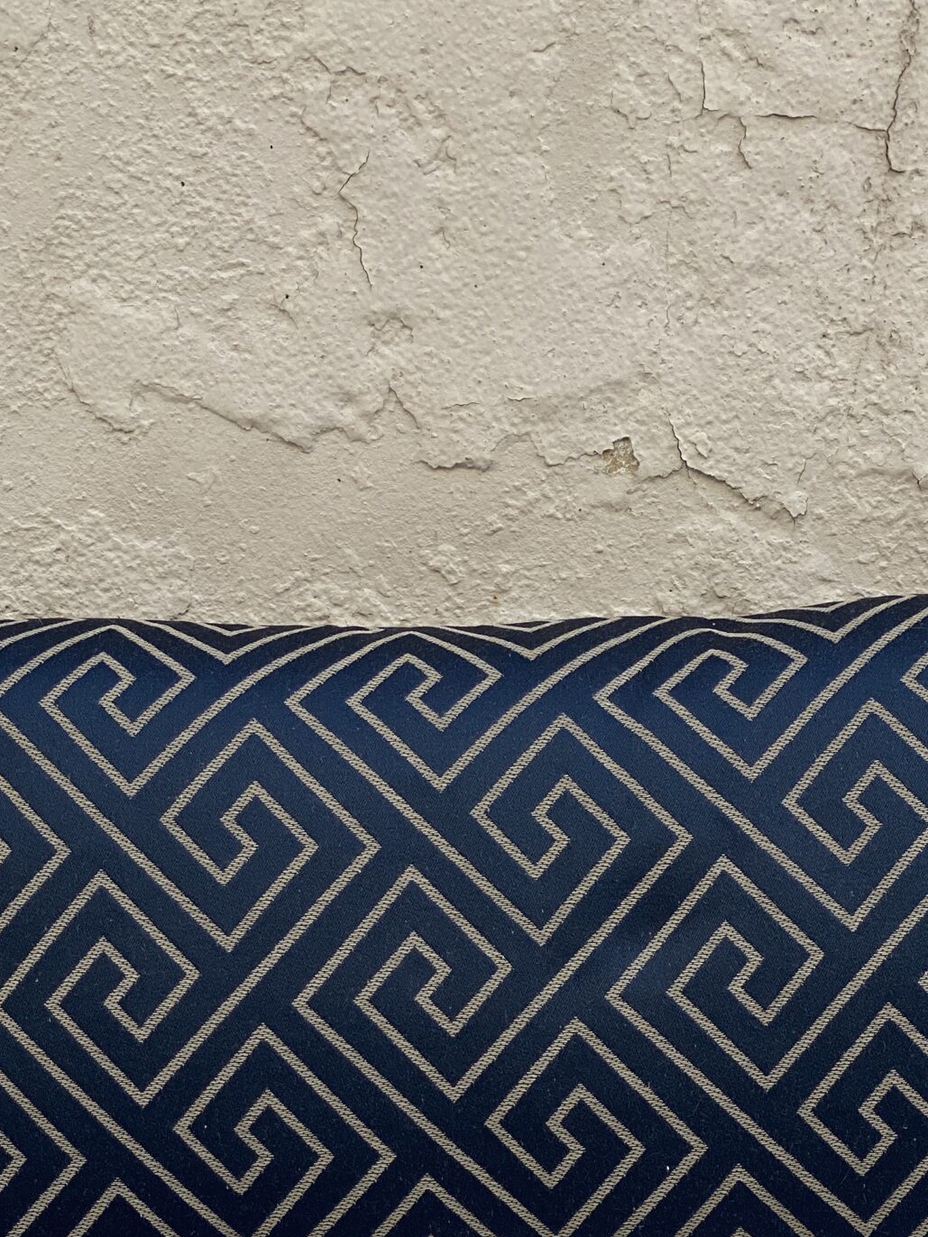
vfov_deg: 19.9
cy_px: 1088
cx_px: 527
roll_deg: -0.1
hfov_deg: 15.2
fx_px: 3467
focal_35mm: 97
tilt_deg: -16.0
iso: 20
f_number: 2
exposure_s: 1/313
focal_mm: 6
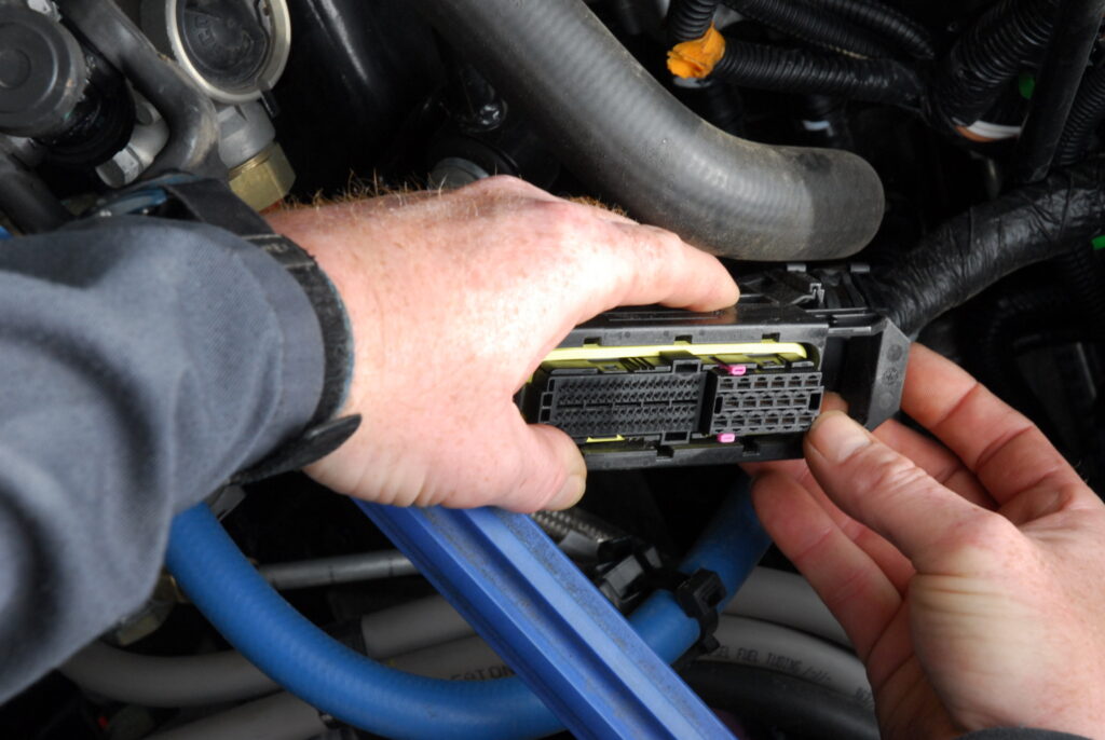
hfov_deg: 24.2
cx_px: 552
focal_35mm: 84
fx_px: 2582
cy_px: 370
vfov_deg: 16.3
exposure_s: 1/125
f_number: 10
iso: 500
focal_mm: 56
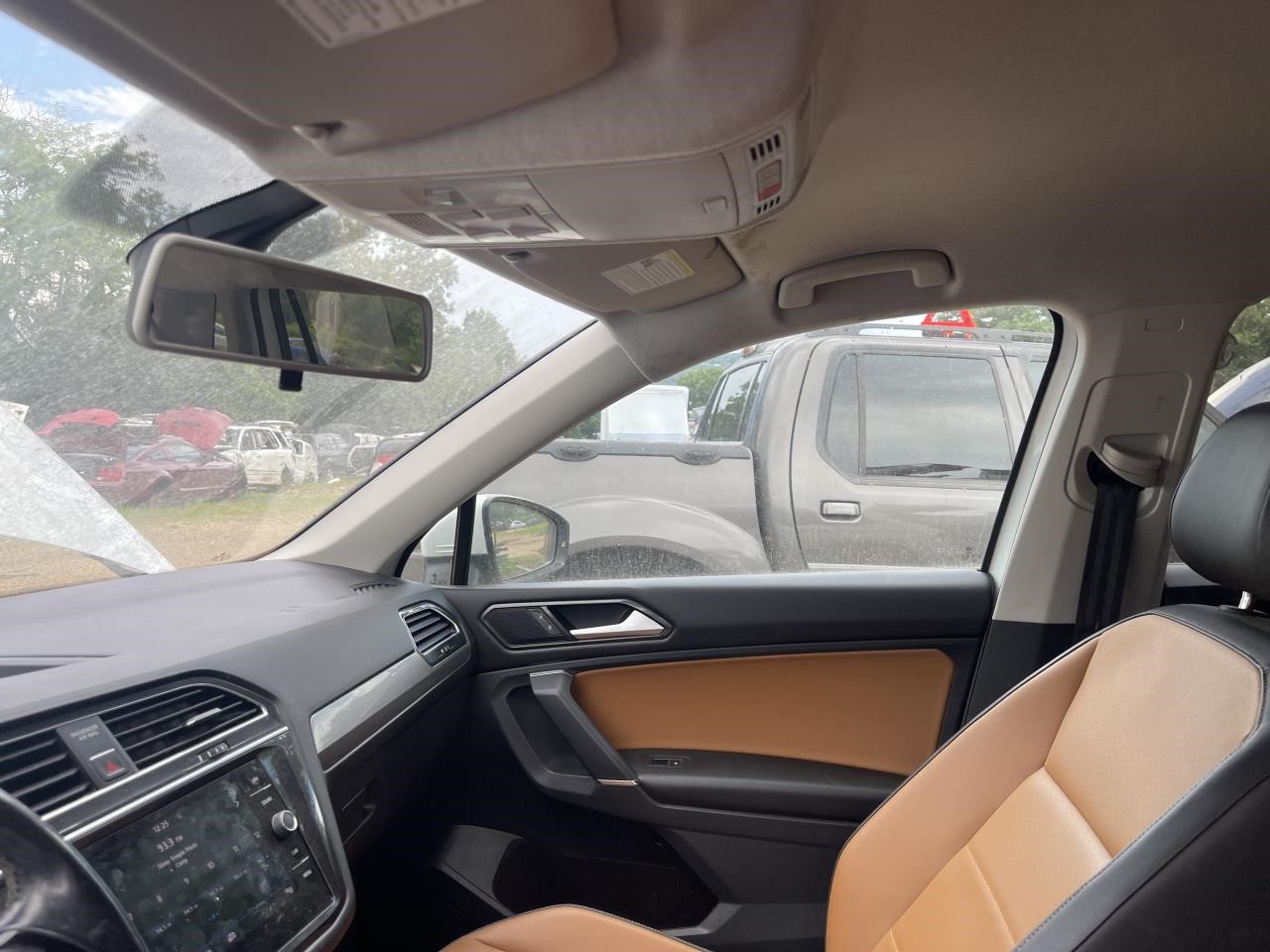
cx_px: 635
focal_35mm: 25
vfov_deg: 54.9
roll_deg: +0.7
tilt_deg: -6.5
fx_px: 917
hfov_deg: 69.4
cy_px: 476
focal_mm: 5.1
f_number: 1.6
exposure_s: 1/359
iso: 32
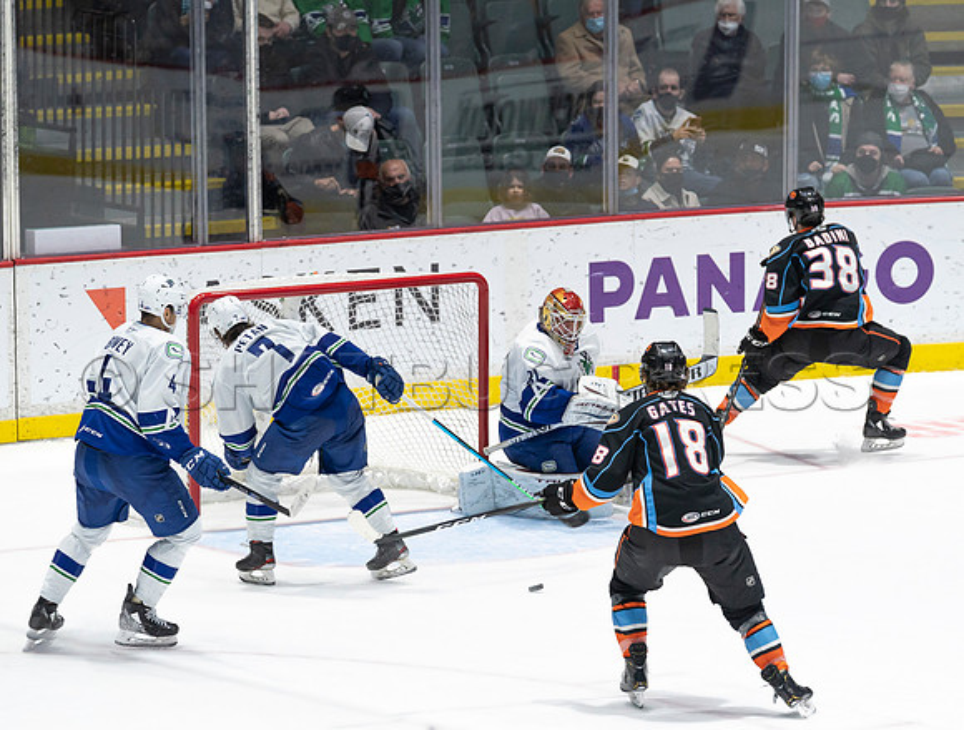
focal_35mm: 279
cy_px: 445
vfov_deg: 5.3
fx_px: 7809
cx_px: 524
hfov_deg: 7.1
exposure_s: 1/640
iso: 1600
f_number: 4
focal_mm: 200
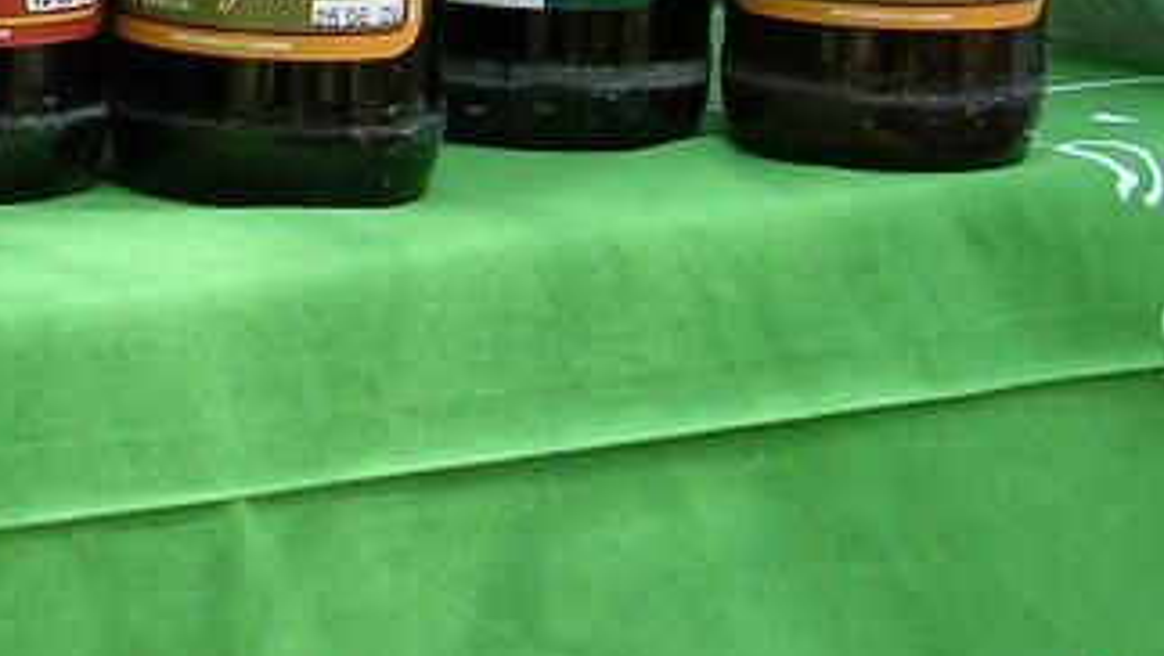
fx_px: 6392
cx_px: -332
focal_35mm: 207
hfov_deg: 10.2
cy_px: -505
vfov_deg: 5.8
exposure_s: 1/41.3
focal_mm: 9.1
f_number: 3.4
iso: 50
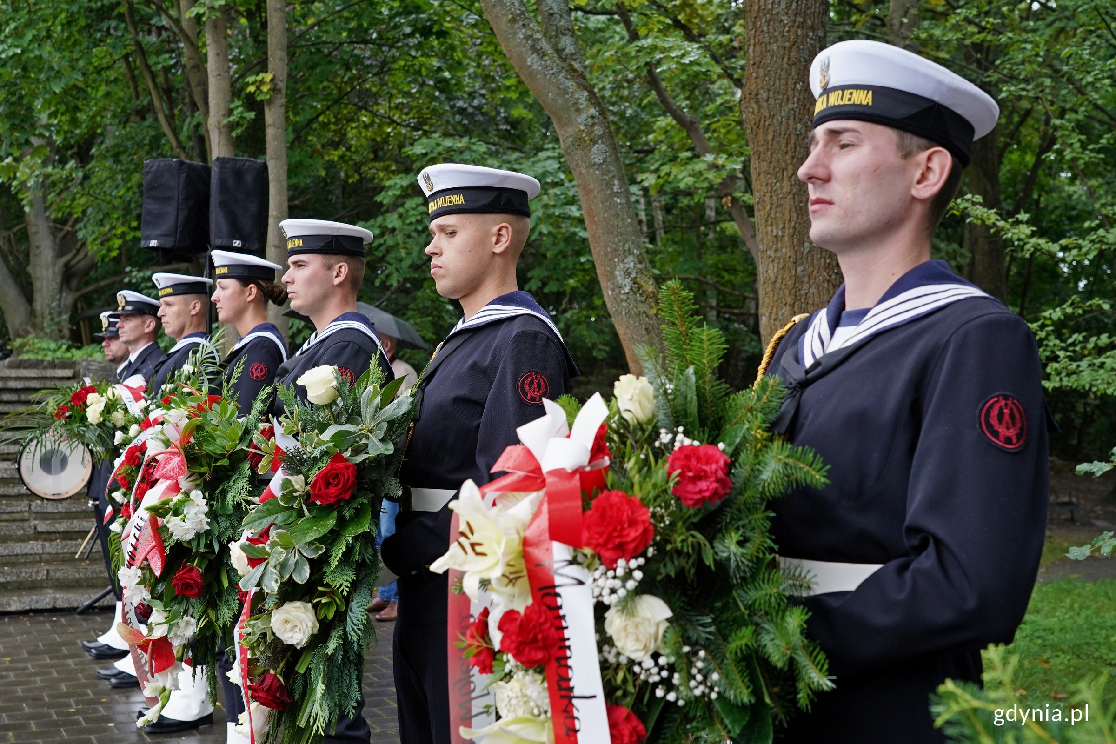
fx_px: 1364
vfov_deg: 30.5
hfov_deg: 44.5
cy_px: 372
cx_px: 558
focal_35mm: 44
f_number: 6.3
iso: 500
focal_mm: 44
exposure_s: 1/200
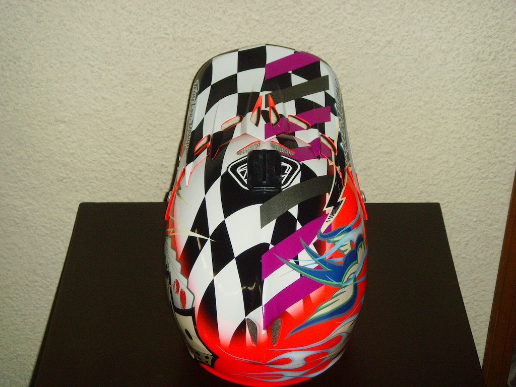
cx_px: 258
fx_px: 1043
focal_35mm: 70
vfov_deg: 21.0
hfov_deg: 27.8
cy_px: 194
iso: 200
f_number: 4.1
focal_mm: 11.8
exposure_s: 1/60
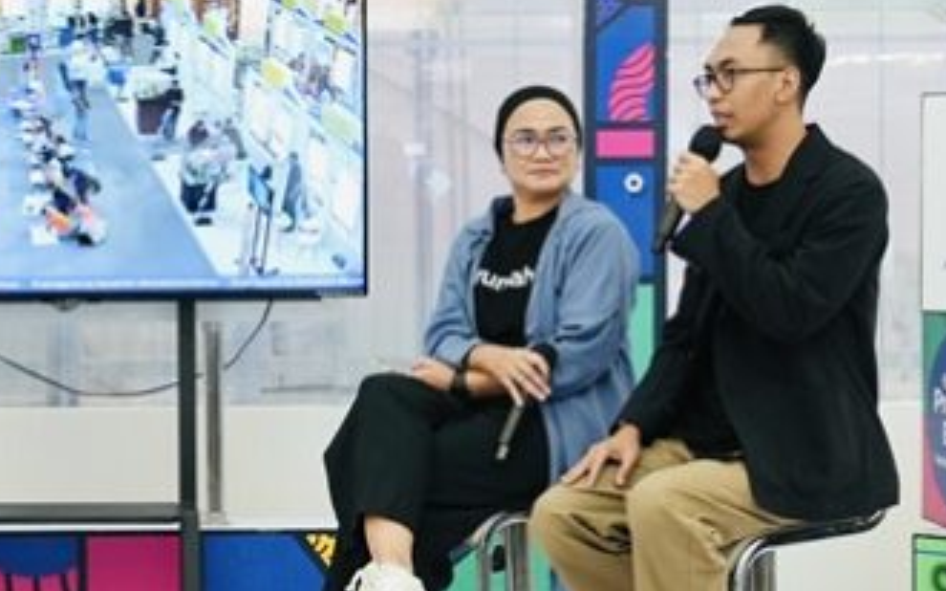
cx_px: 138
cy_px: 285
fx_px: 2552
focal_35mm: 99
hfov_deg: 20.7
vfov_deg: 13.2
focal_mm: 40
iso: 1250
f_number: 2.8
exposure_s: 1/200
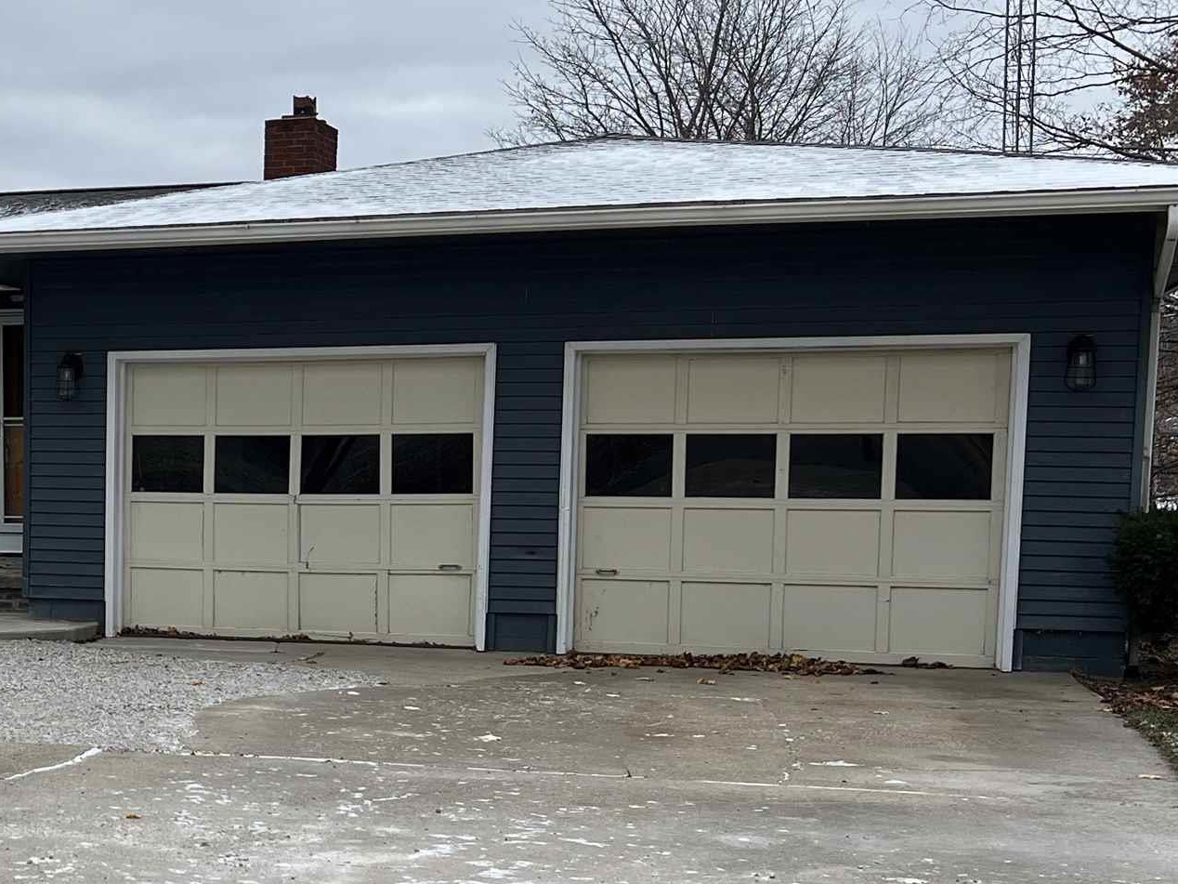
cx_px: -18
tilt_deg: -5.5
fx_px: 2144
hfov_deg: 28.7
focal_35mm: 63
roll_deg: +0.5
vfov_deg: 23.1
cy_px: 625
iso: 50
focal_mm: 5.7
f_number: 1.5
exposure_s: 1/1901
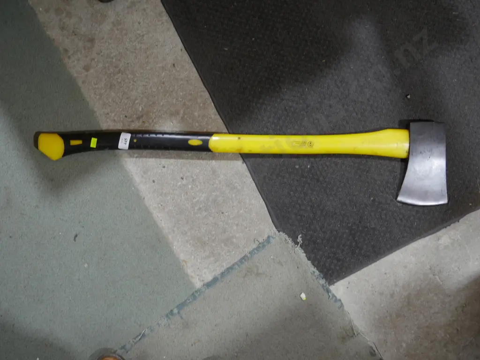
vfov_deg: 39.7
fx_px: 499
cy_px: 180
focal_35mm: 36
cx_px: 240
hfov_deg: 51.4
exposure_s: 1/60
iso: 400
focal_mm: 18
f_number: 4
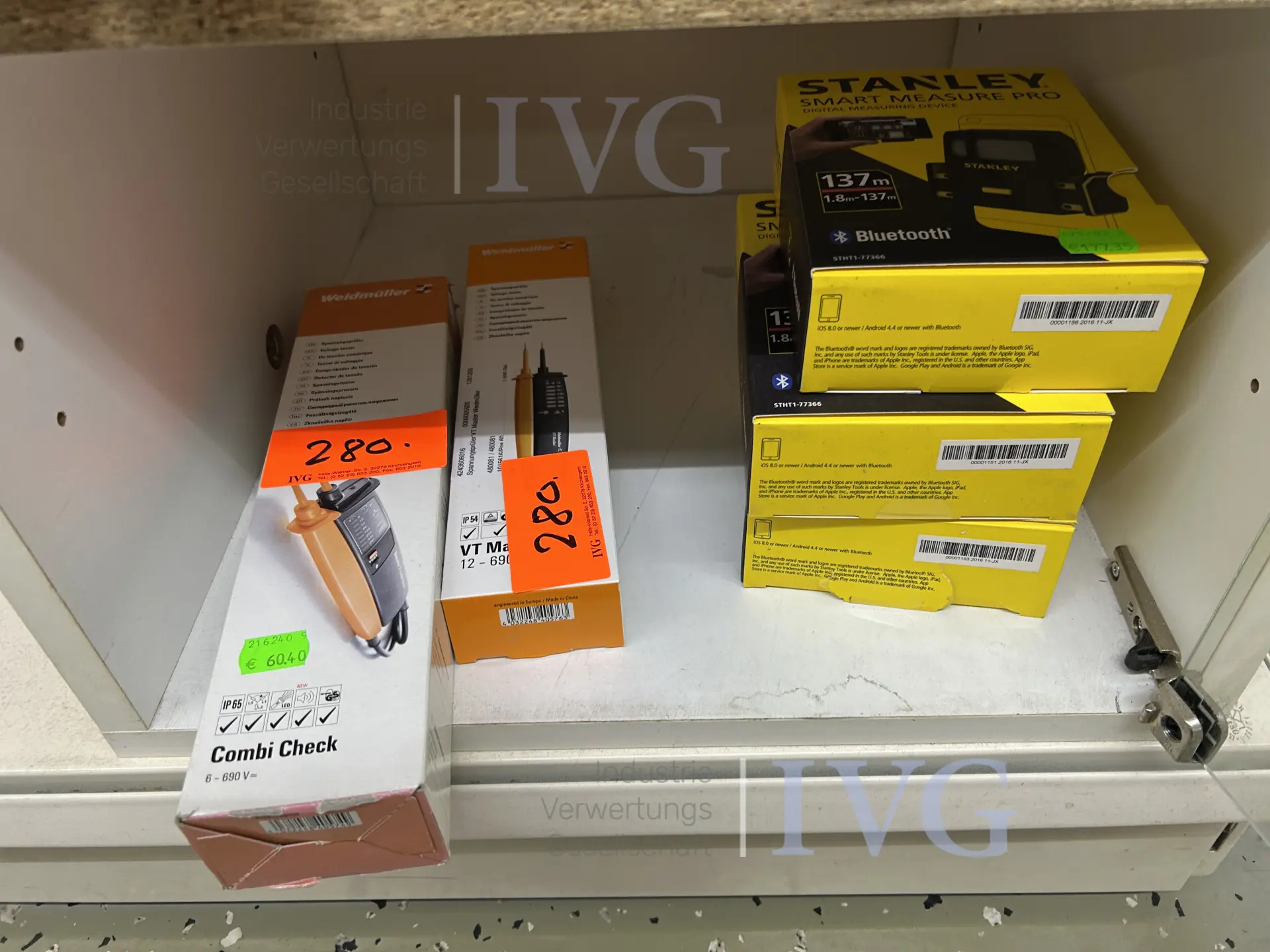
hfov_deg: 67.3
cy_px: 476
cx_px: 635
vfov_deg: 53.1
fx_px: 954
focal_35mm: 26
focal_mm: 5.7
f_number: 1.5
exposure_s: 1/50
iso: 80
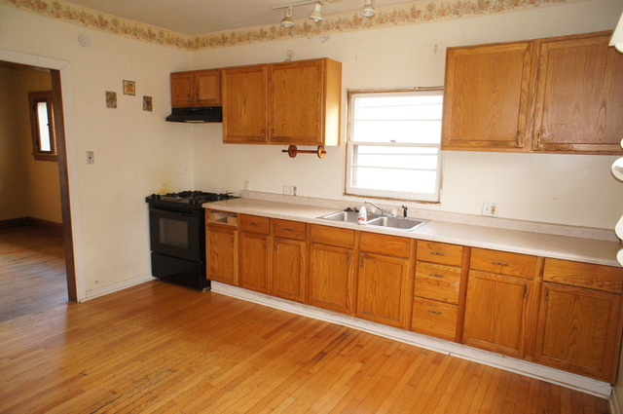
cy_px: 207
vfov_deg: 53.0
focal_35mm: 24
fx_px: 415
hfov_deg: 73.8
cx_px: 312
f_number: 4
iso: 1600
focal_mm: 16
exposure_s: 1/125
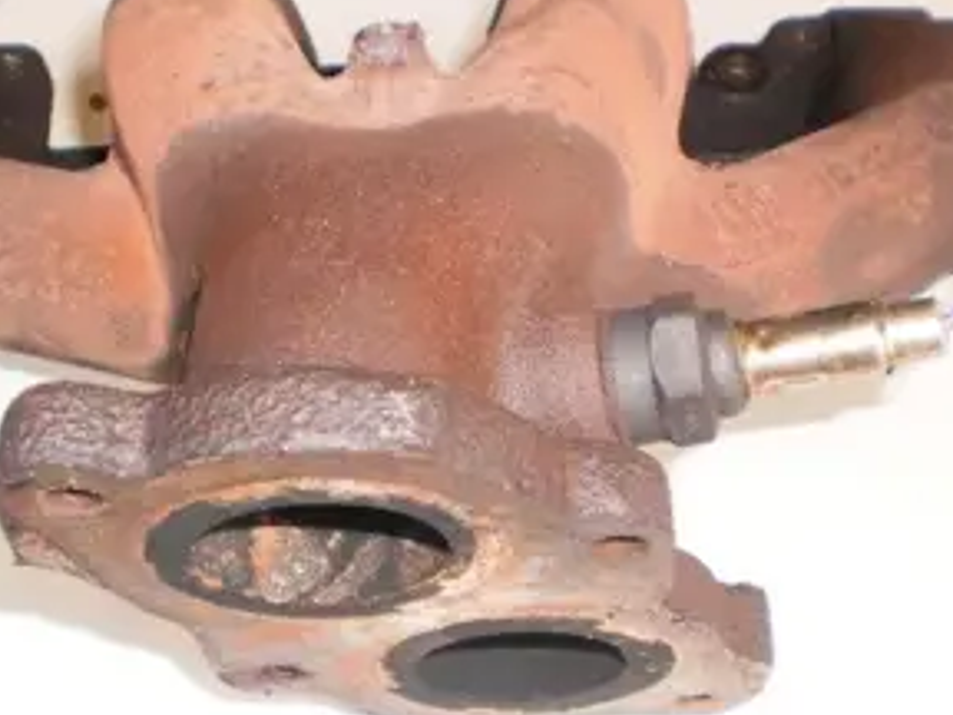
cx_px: 433
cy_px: 437
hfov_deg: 32.2
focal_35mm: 60
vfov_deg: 24.4
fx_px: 1652
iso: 125
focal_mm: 6.3
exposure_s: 1/30
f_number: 3.1
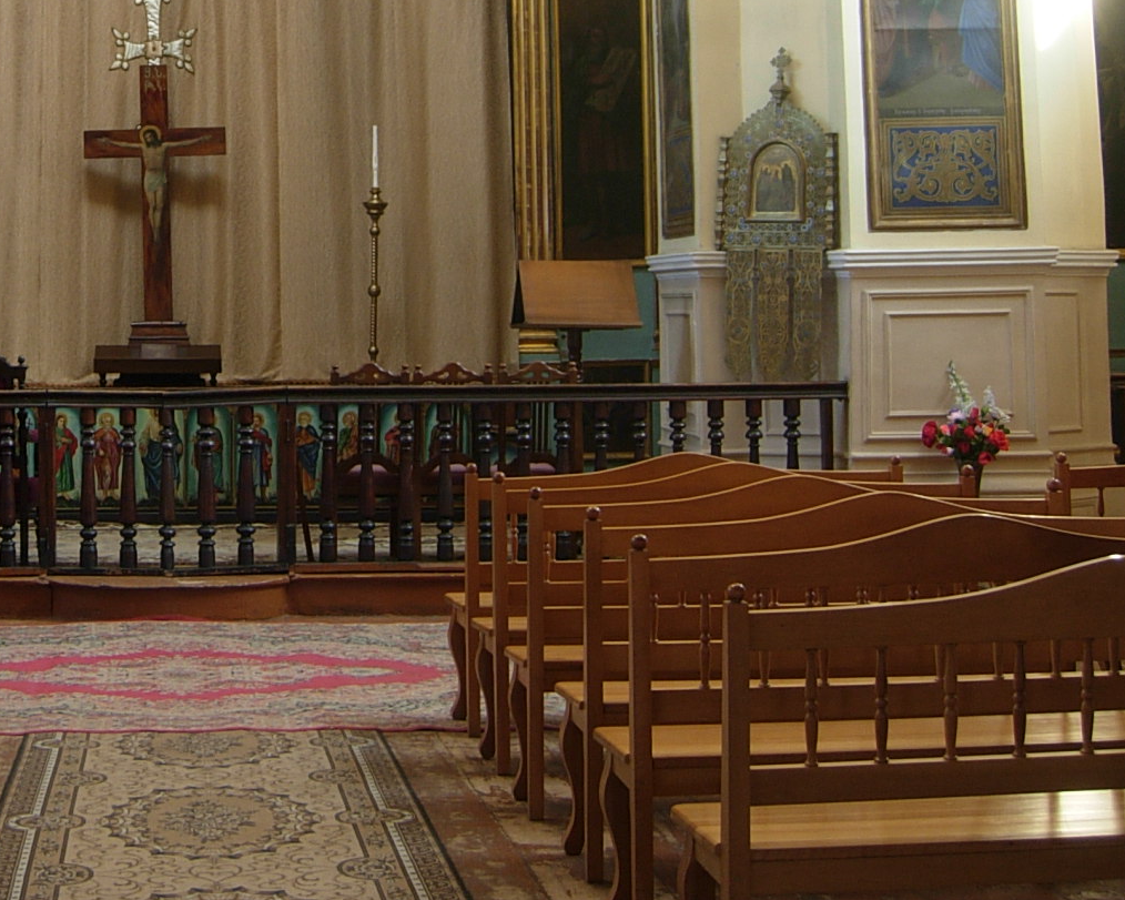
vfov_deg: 21.0
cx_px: 183
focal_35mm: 71
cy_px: 50
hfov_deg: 26.2
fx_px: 2364
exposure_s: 1/10
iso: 50
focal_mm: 7.5
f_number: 2.7
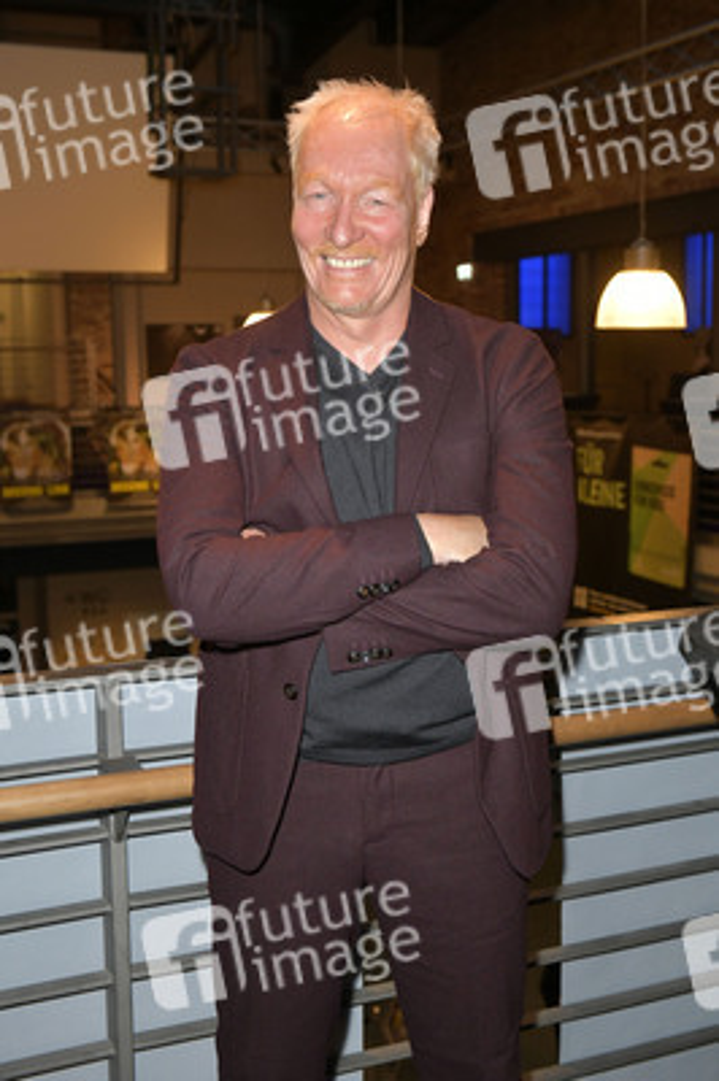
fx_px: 1320
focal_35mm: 44
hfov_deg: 30.5
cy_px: 540
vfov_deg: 44.5
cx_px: 360
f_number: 5.6
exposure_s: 1/250
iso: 2500
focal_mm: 44
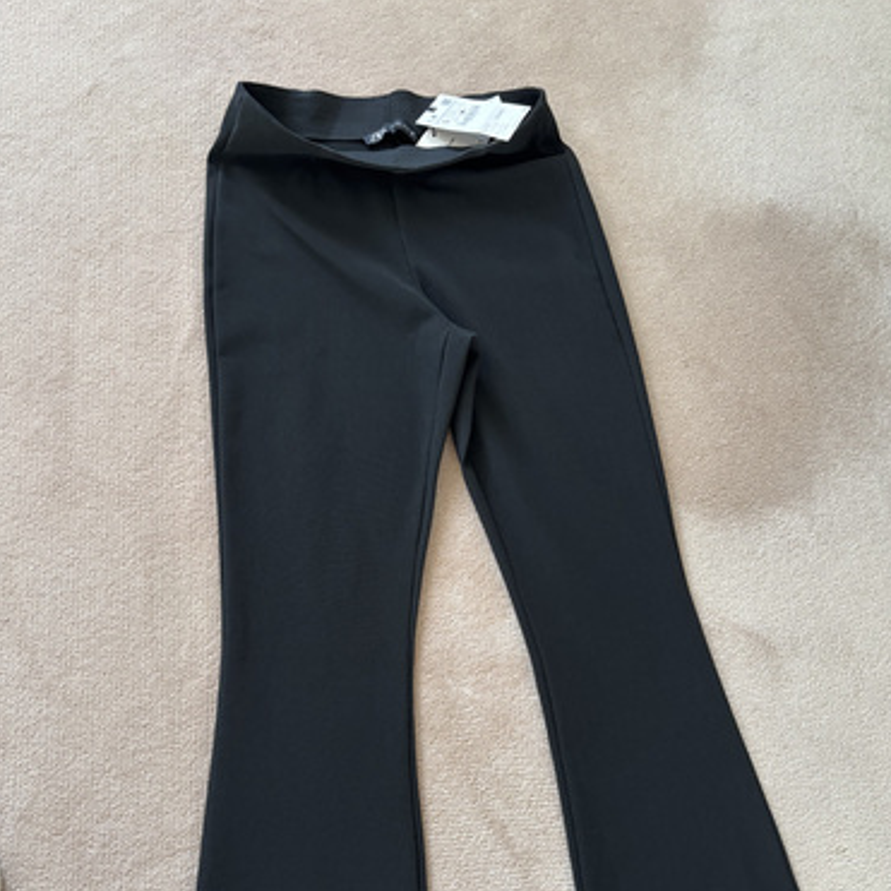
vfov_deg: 51.6
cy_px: 591
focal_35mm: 31
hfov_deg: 52.5
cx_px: 446
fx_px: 903
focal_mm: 5.96
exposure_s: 1/60
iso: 250
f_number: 1.6
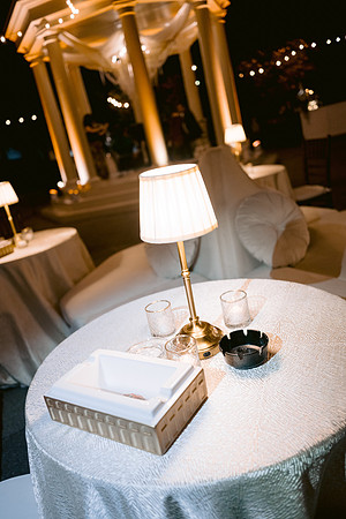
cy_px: 260
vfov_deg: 65.5
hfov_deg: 46.4
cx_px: 173
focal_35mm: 28
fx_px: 404
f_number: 2.8
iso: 800
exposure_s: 1/80
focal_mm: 28
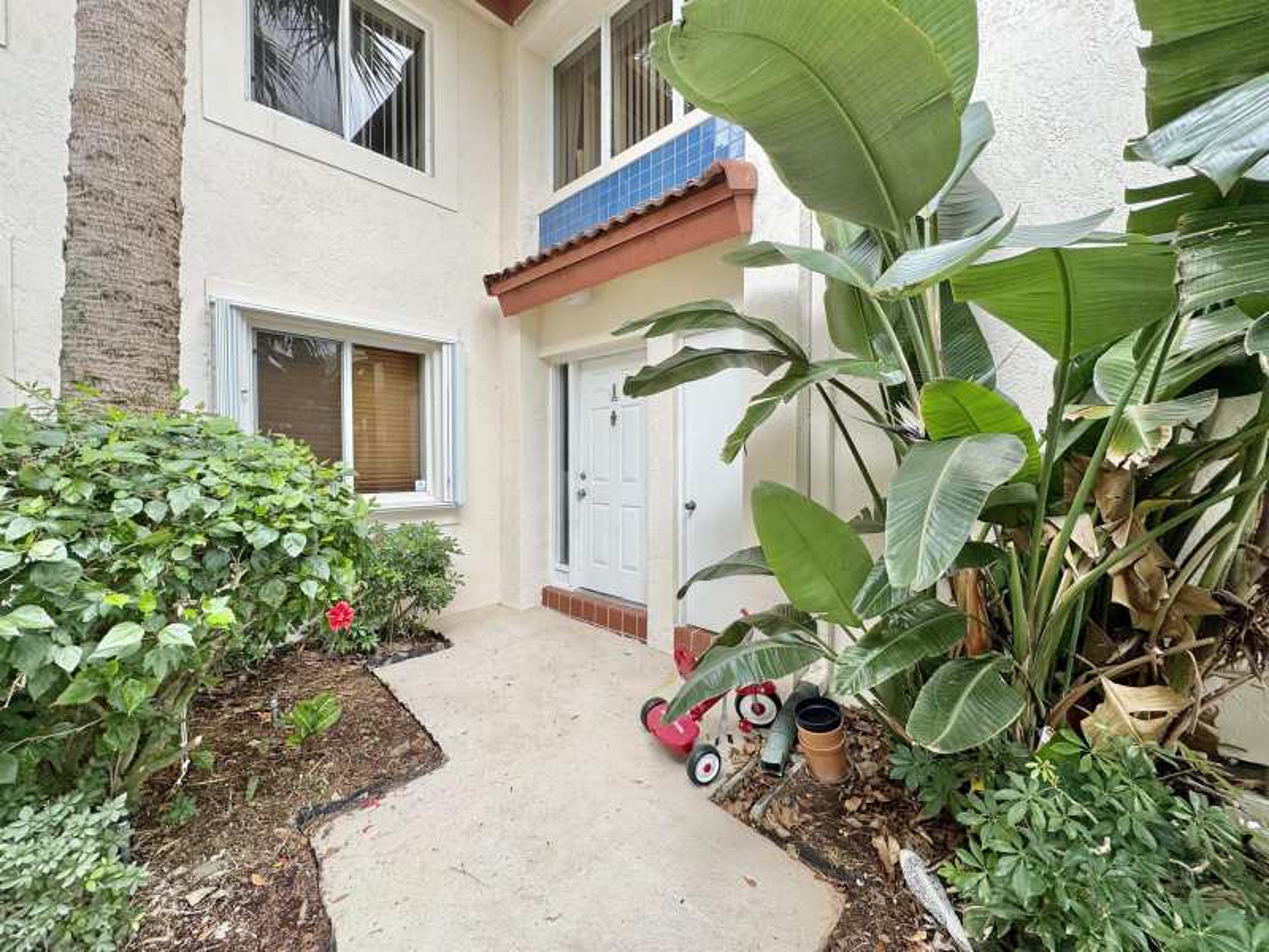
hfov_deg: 102.1
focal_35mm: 14
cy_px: 476
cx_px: 634
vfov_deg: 85.7
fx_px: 513
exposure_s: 1/99
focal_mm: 2.22
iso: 64
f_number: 2.2
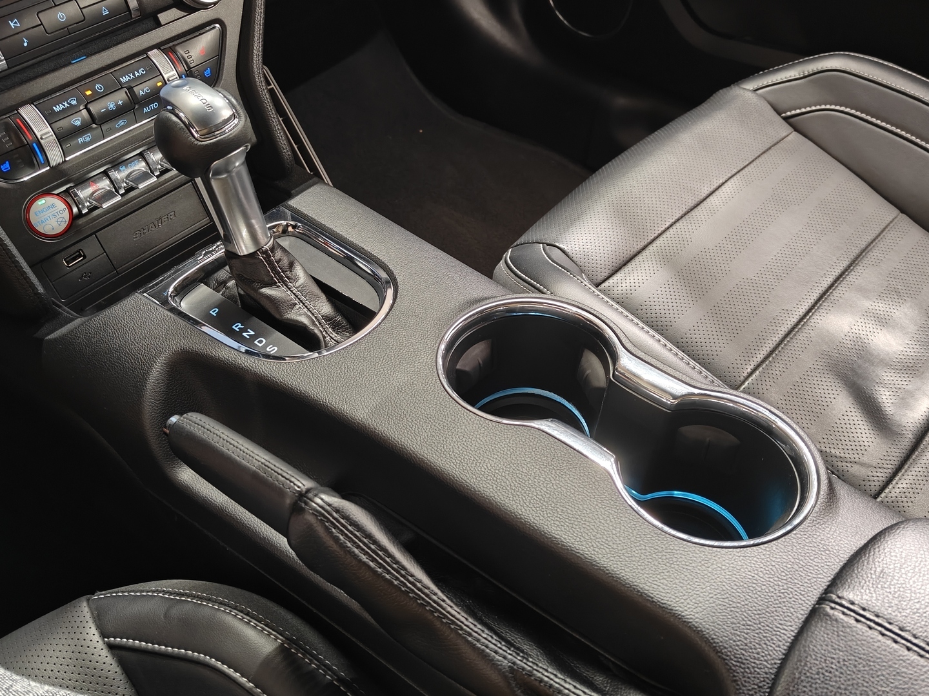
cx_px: 464
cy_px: 348
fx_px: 832
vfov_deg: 45.4
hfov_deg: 58.4
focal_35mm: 31
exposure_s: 1/20
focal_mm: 5.59
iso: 160
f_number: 1.8
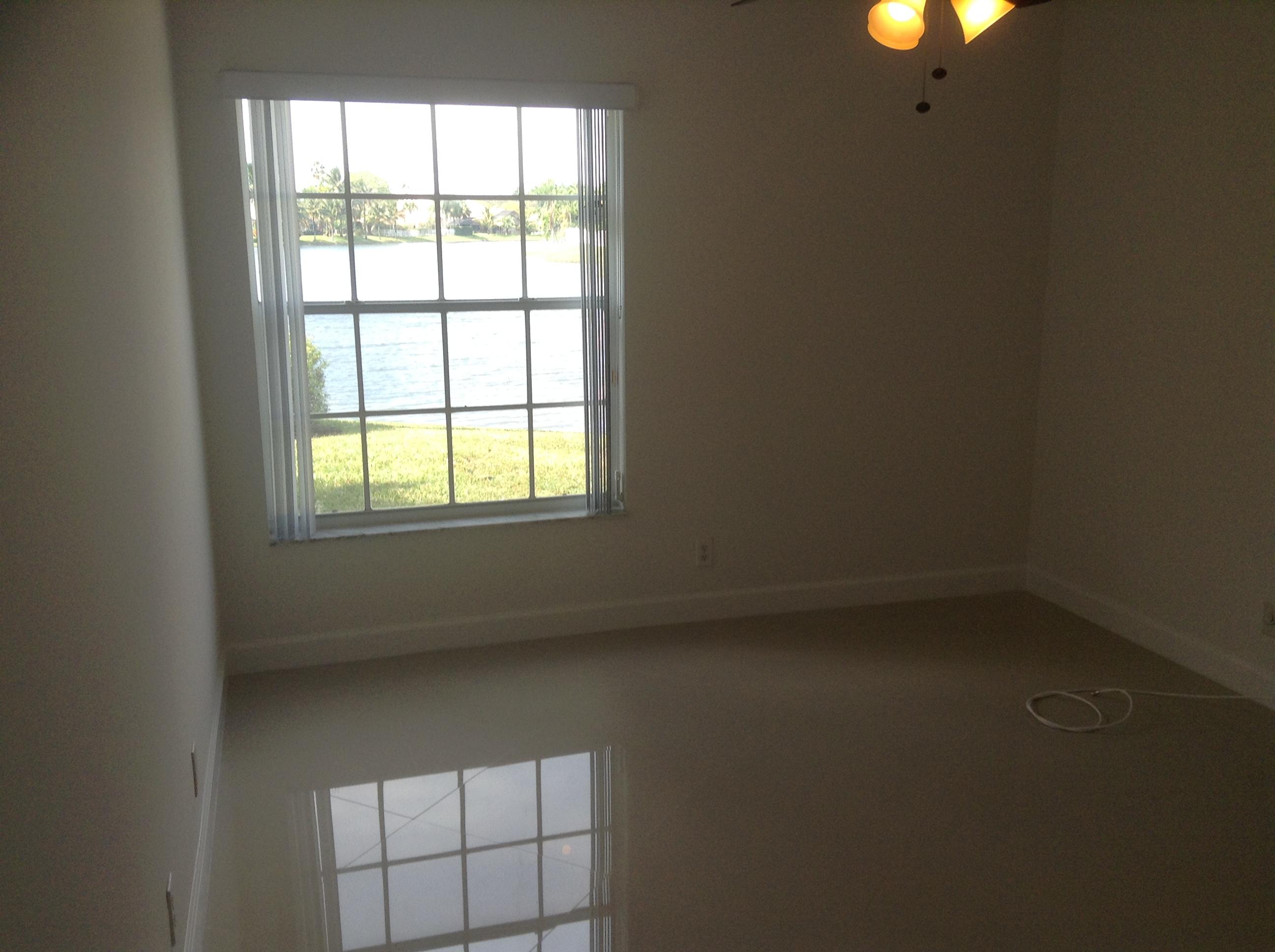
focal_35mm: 33
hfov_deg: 55.4
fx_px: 1214
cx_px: 638
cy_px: 476
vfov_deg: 42.8
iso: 32
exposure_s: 1/120
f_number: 2.4
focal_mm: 3.3
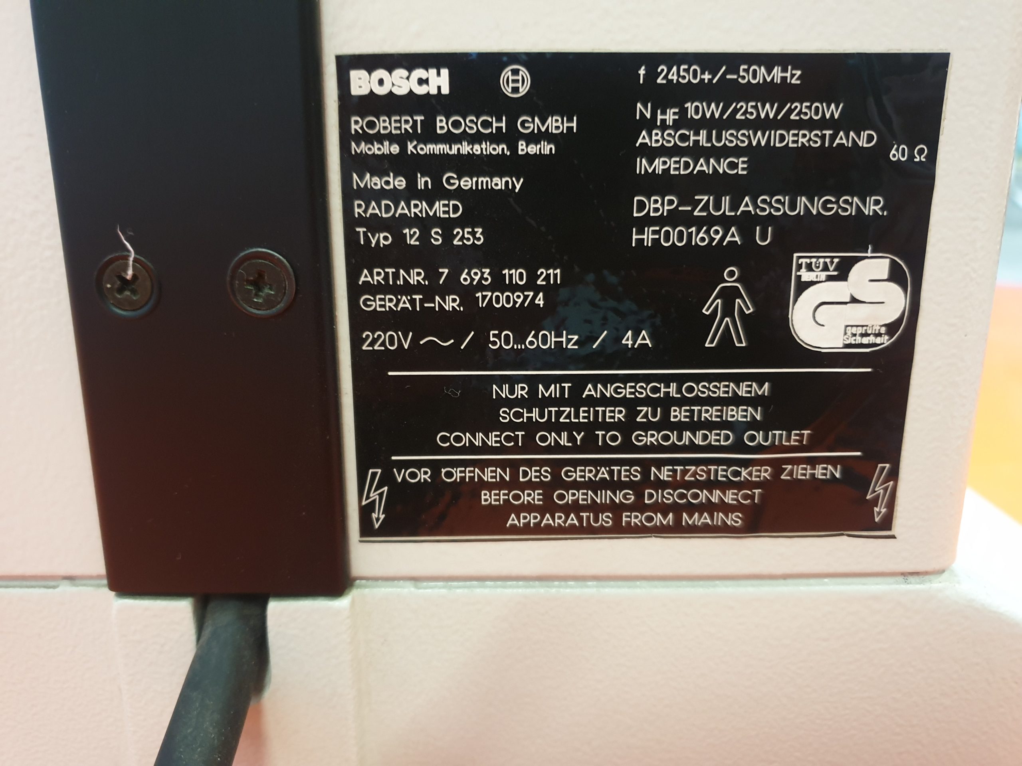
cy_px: 383
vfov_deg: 53.1
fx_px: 768
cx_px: 511
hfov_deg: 67.3
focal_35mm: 26
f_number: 1.5
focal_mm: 4.3
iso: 250
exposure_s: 1/20
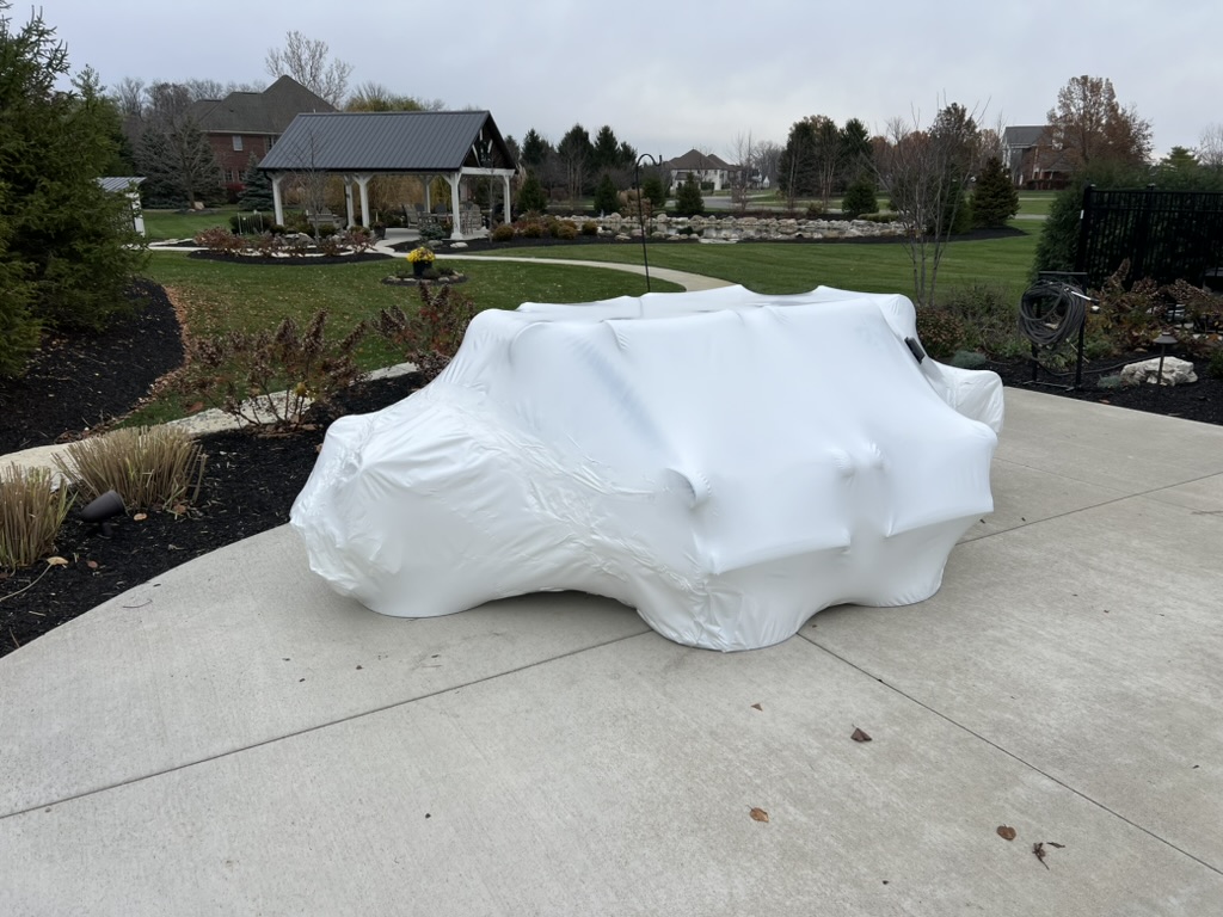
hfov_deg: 67.3
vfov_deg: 53.1
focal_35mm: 26
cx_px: 612
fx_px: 919
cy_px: 458
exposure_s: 1/2299
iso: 50
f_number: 1.5
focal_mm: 5.7
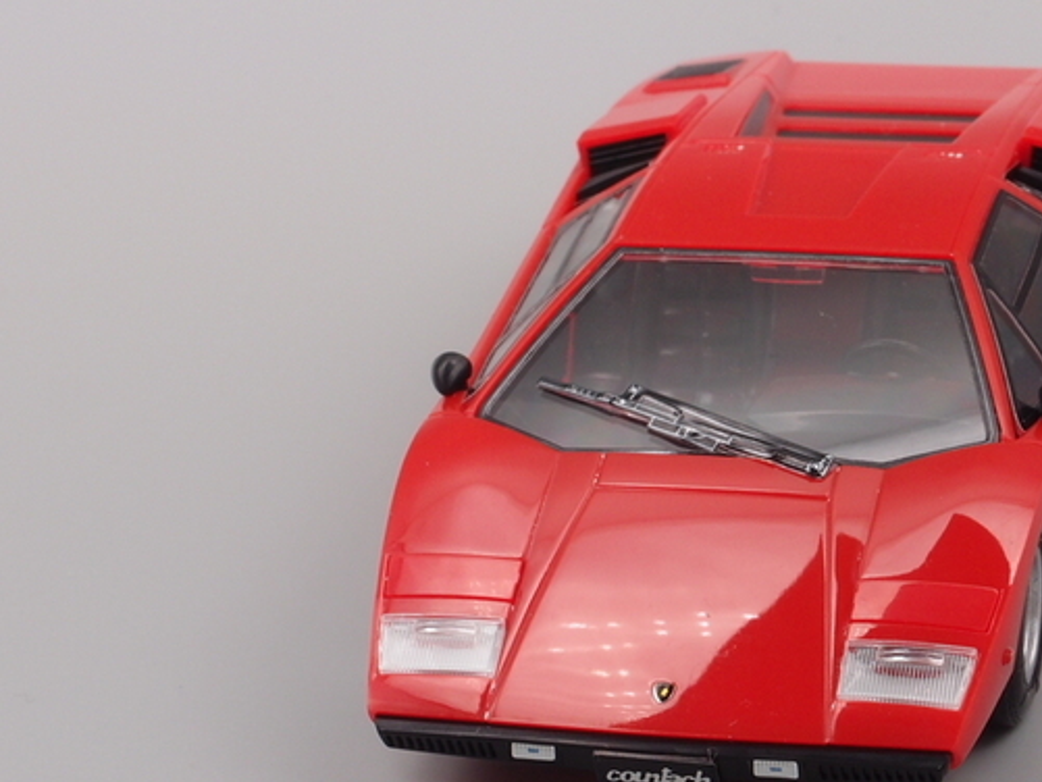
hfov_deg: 16.0
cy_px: 478
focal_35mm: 123
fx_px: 3703
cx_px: 632
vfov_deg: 12.0
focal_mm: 16.63
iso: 100
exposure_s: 1/8
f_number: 8
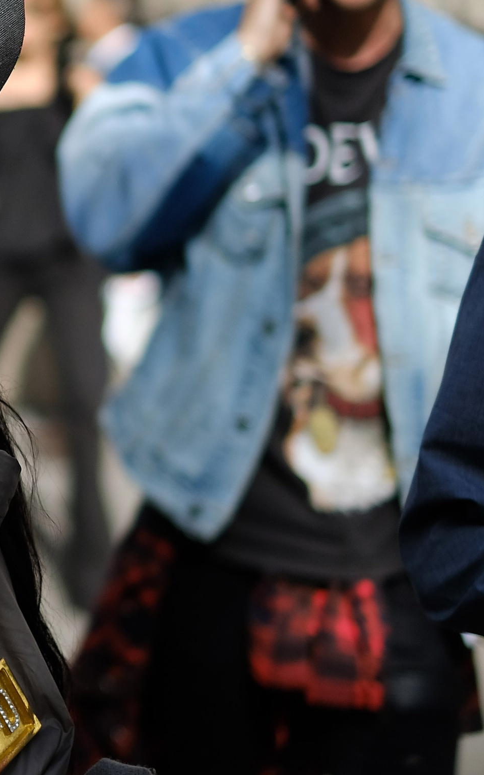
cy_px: 281
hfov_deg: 9.5
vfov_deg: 15.3
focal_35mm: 136
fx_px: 2871
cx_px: -149
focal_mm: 35
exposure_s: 1/8000
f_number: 1.4
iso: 200
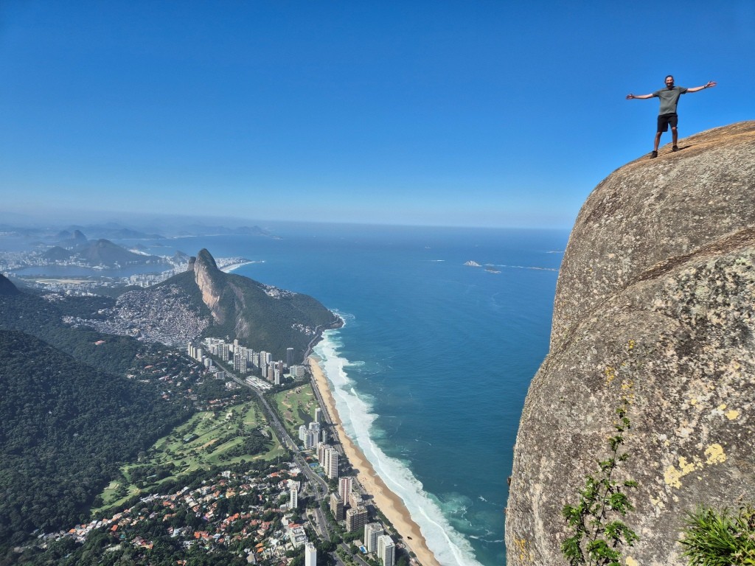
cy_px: 283
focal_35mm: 23
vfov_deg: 58.9
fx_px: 502
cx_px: 378
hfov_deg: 73.9
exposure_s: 1/2120
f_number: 1.8
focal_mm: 5.4
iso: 25
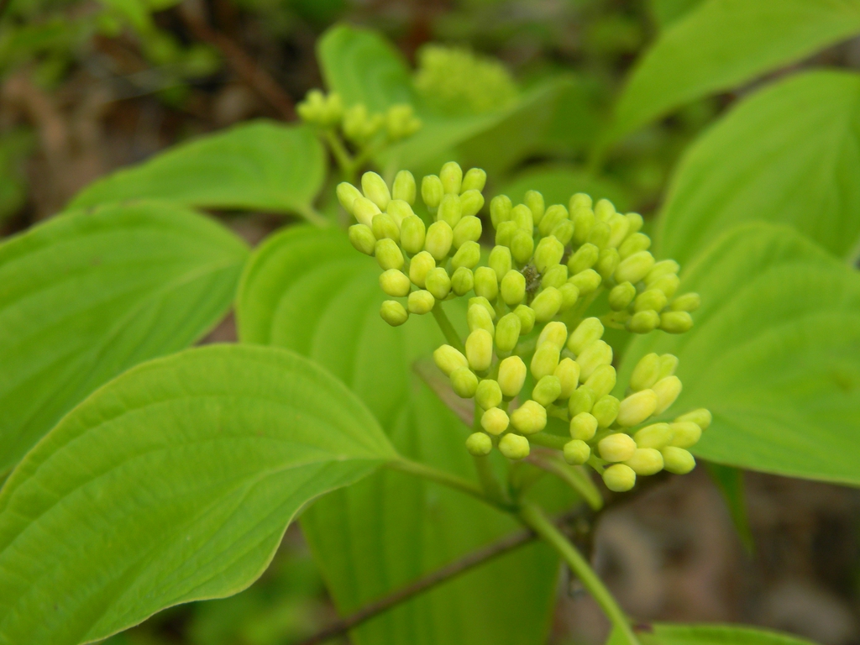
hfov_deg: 29.0
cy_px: 322
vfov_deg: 21.9
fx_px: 1665
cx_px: 430
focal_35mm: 67
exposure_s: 1/87.5
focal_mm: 12.2
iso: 80
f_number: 4.3
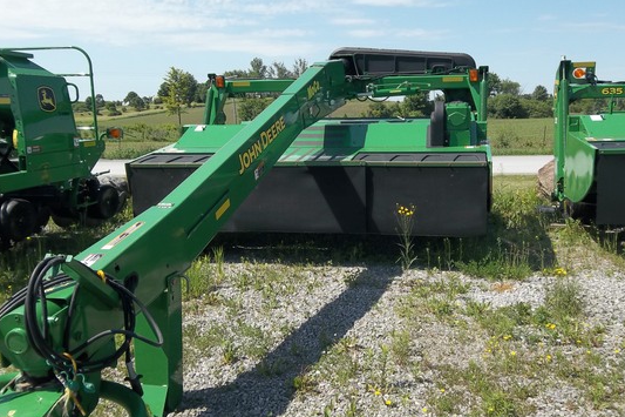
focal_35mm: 34
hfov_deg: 55.8
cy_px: 200
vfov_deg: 38.9
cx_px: 315
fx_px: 590
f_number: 9.4
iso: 80
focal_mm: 5.7
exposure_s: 1/125
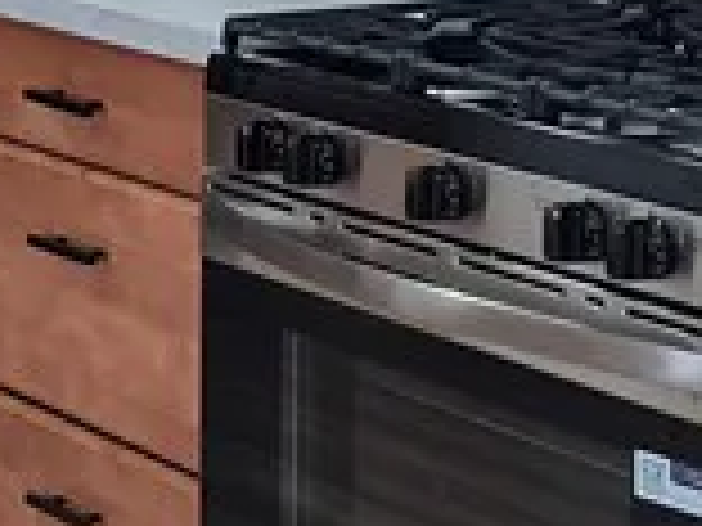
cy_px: 4
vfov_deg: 9.8
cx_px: -567
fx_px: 3062
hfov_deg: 12.0
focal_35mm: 151
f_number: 1.8
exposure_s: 1/120
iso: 160
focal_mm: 5.4
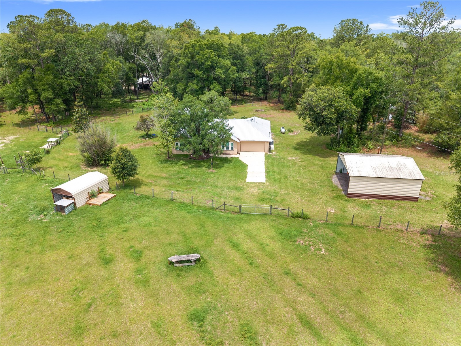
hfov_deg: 71.6
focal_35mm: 24
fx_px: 320
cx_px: 230
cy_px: 173
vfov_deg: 56.8
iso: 180
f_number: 1.8
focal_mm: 8.67
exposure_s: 1/4000
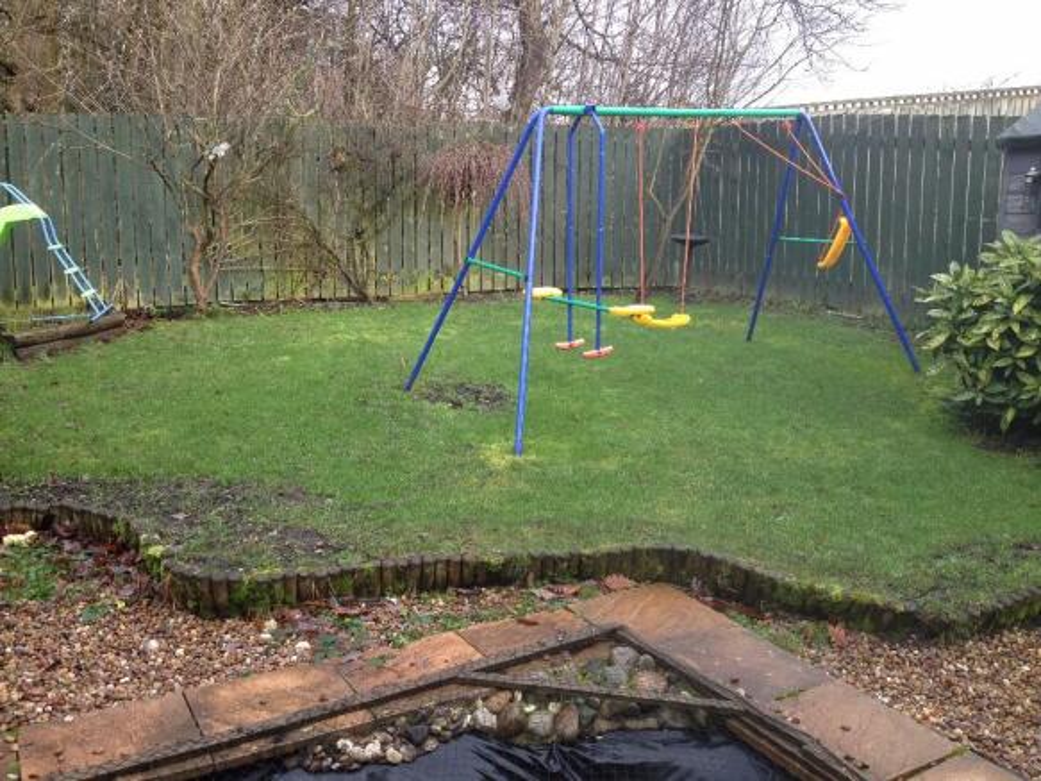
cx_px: 520
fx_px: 1052
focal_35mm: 35
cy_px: 390
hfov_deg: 52.6
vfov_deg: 40.7
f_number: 2.4
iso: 80
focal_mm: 4.28
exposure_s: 1/120
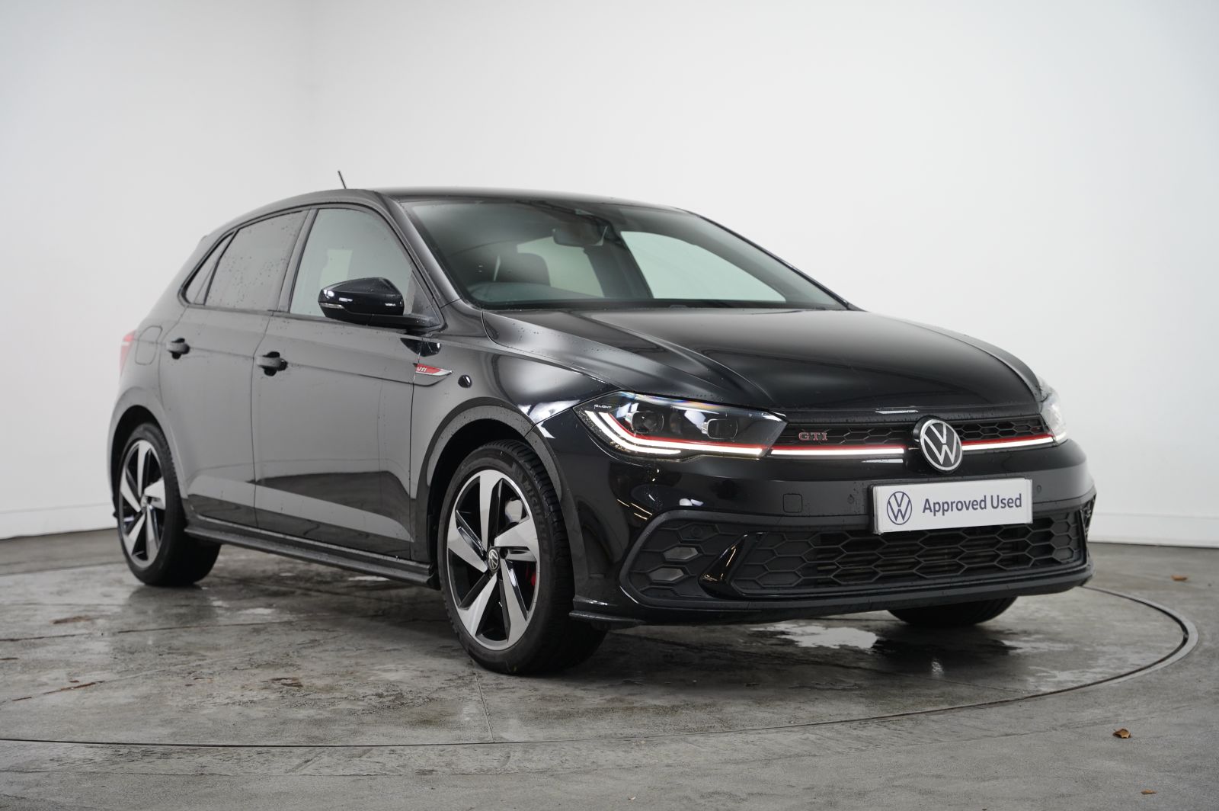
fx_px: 1864
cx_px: 610
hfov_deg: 36.2
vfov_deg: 24.5
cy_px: 406
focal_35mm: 55
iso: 1600
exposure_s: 1/160
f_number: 4
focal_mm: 55.1
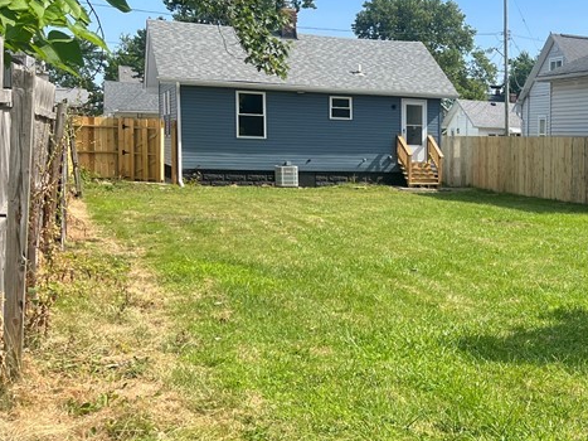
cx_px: 640
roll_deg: -1.1
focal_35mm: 57
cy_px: 258
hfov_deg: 30.4
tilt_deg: -5.7
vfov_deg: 25.6
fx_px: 968
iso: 50
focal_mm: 5.1
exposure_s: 1/1721
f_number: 1.6
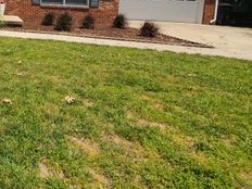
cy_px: 8
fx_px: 204
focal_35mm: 28
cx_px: -16
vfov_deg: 43.9
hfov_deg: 48.2
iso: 50
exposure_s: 1/834
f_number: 2.2
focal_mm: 1.8
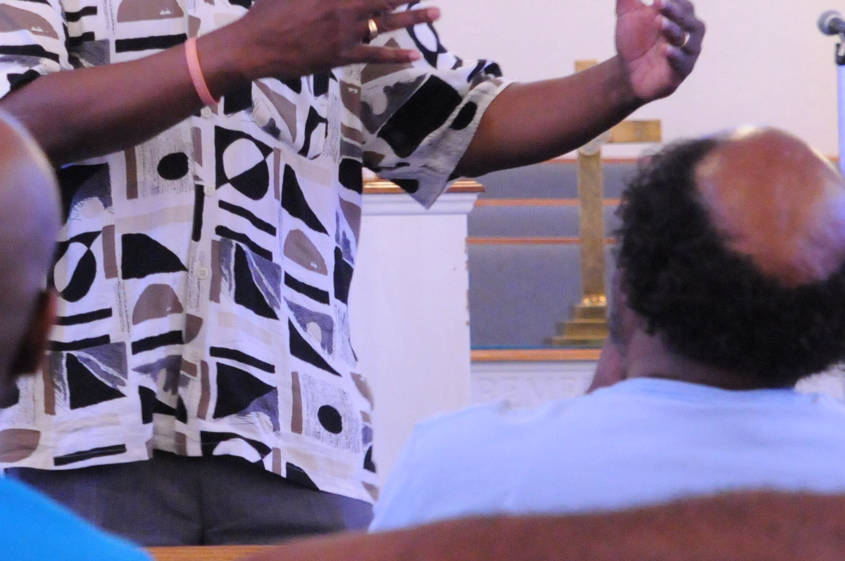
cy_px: 121
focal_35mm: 214
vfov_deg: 6.4
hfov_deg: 9.5
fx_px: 5018
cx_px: -52
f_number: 4
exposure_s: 1/40
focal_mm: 60
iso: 3200
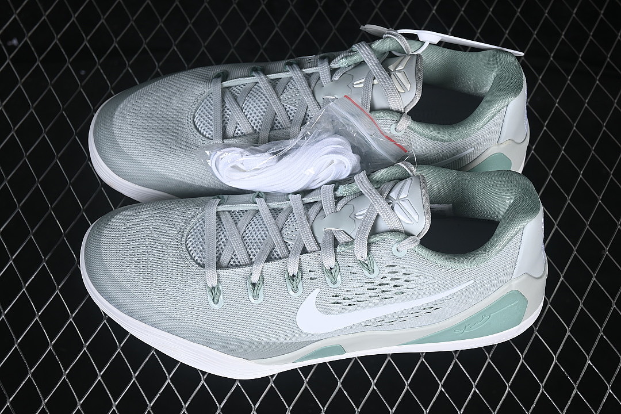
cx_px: 310
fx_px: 1294
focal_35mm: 75
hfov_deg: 27.0
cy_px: 207
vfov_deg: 18.2
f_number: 7.1
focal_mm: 50
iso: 160
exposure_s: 1/80
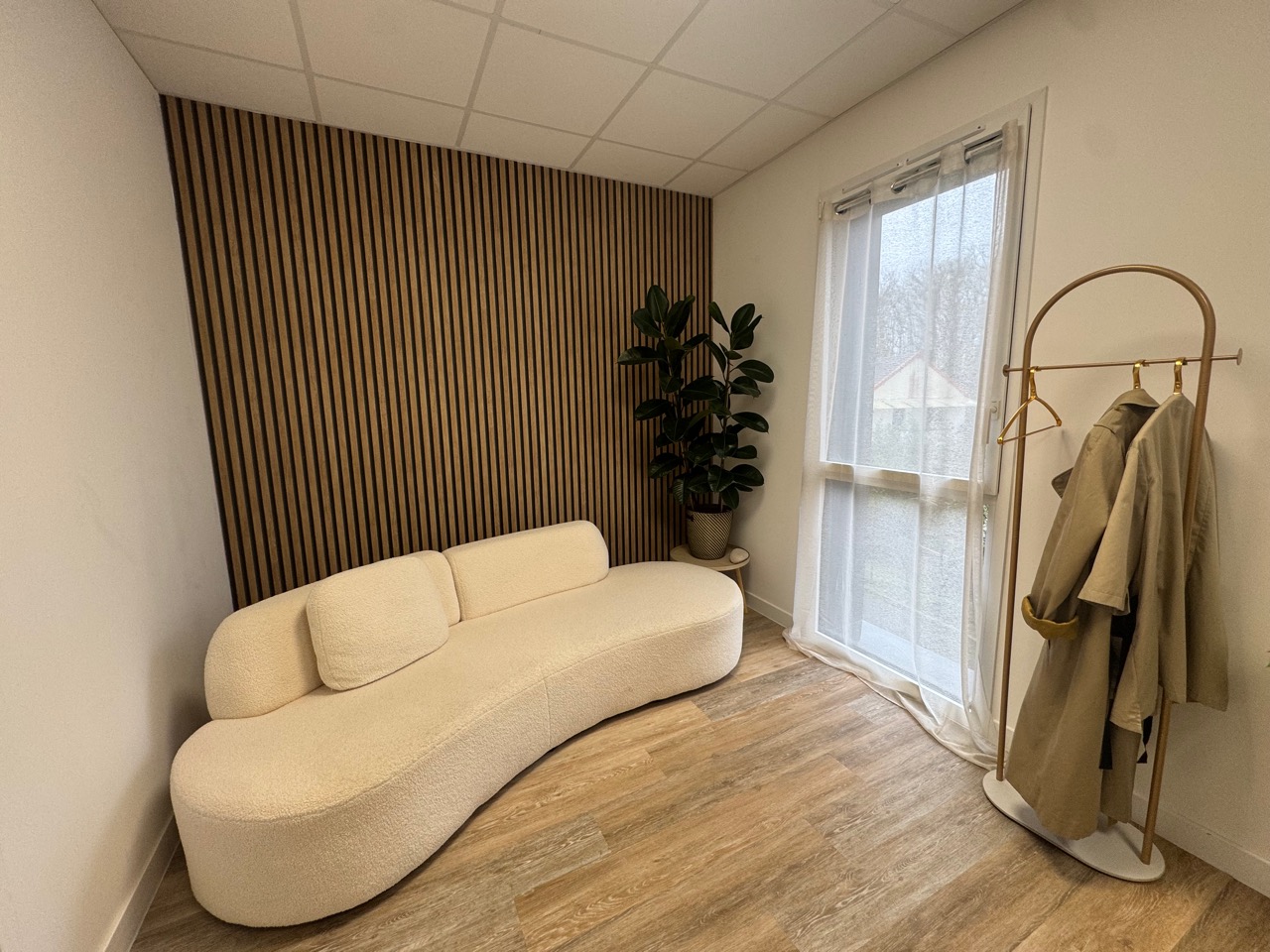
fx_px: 514
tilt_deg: -8.9
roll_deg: +0.9
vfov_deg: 85.7
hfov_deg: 102.1
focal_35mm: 14
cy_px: 476
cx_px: 635
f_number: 2.2
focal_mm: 2.22
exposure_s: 1/100
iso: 100
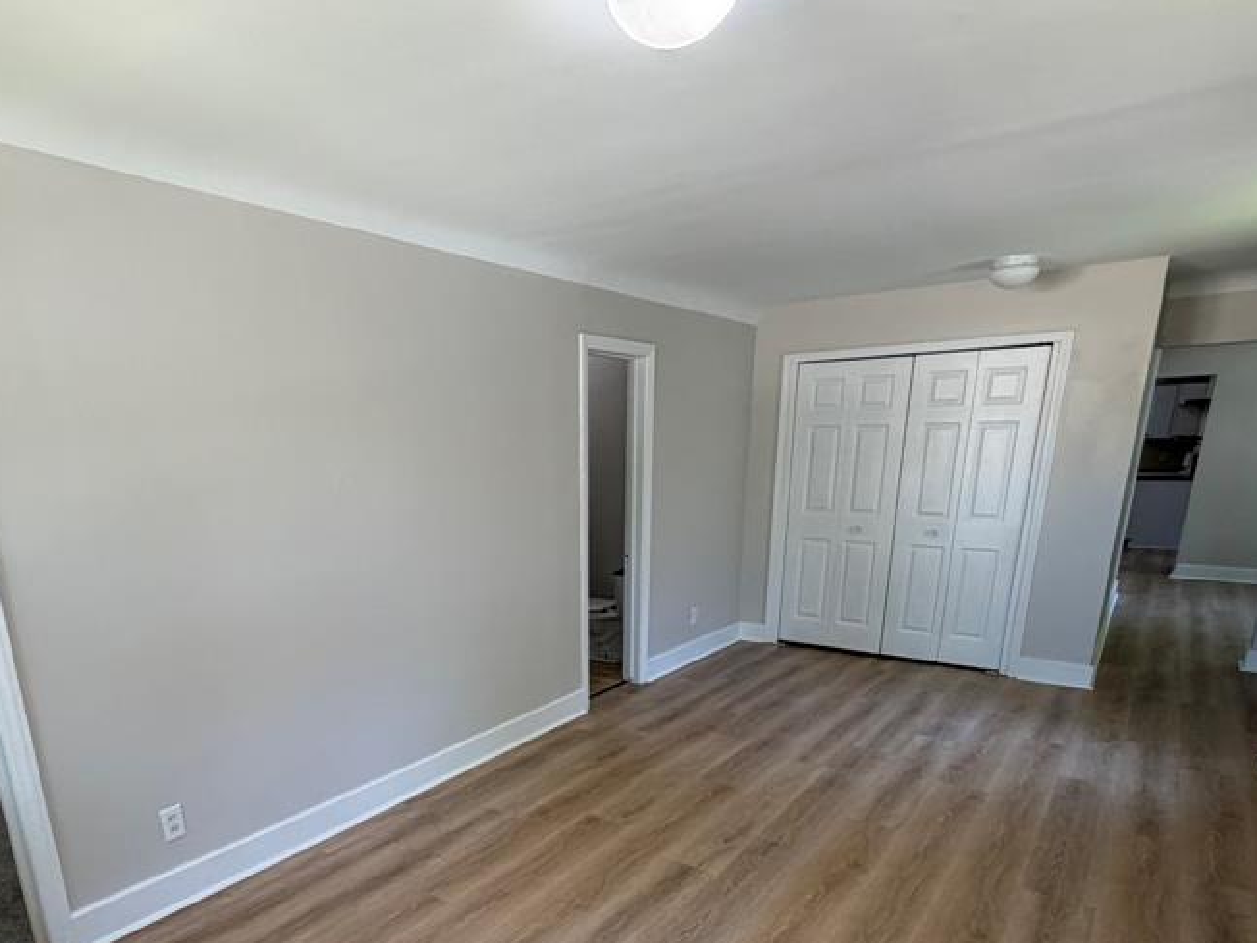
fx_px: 799
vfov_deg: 58.6
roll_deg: +1.4
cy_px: 679
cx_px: 542
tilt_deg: -16.7
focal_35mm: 22
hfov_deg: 76.0
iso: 200
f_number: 2.2
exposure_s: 1/120
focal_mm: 2.22
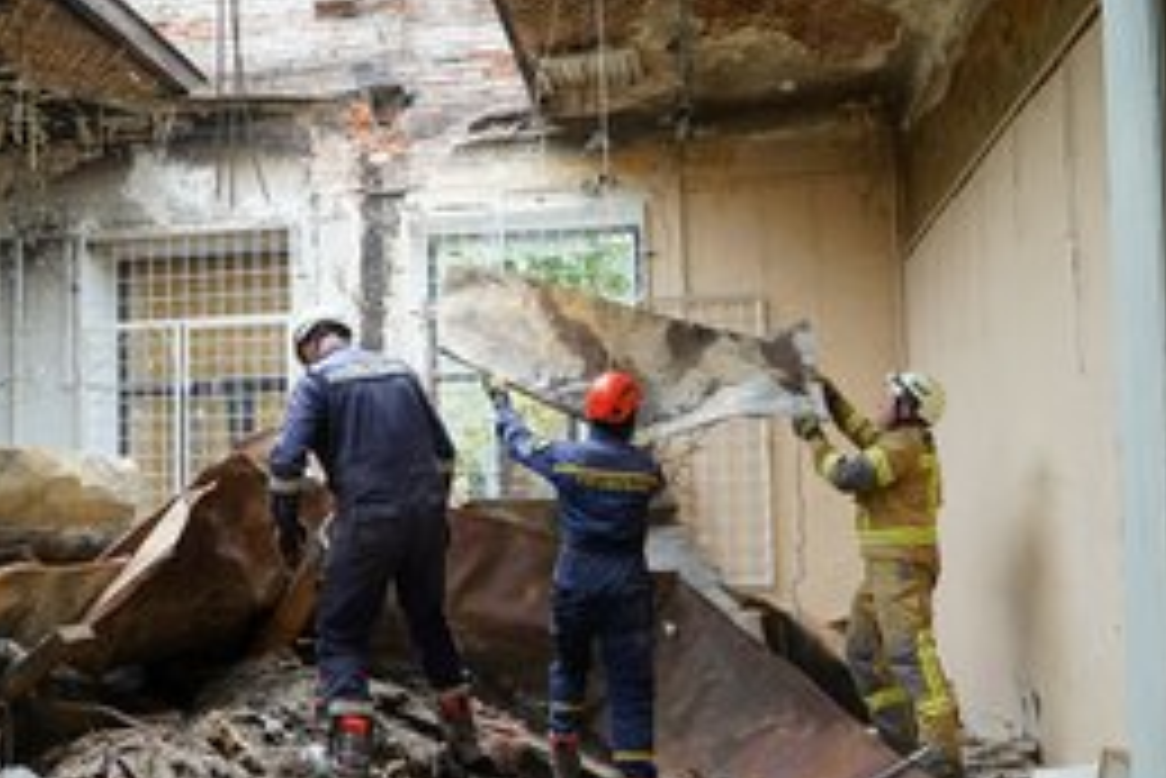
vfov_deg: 35.8
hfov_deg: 51.6
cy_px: 470
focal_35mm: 37
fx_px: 1199
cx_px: 477
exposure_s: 1/60
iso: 100
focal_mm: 24
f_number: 4.5
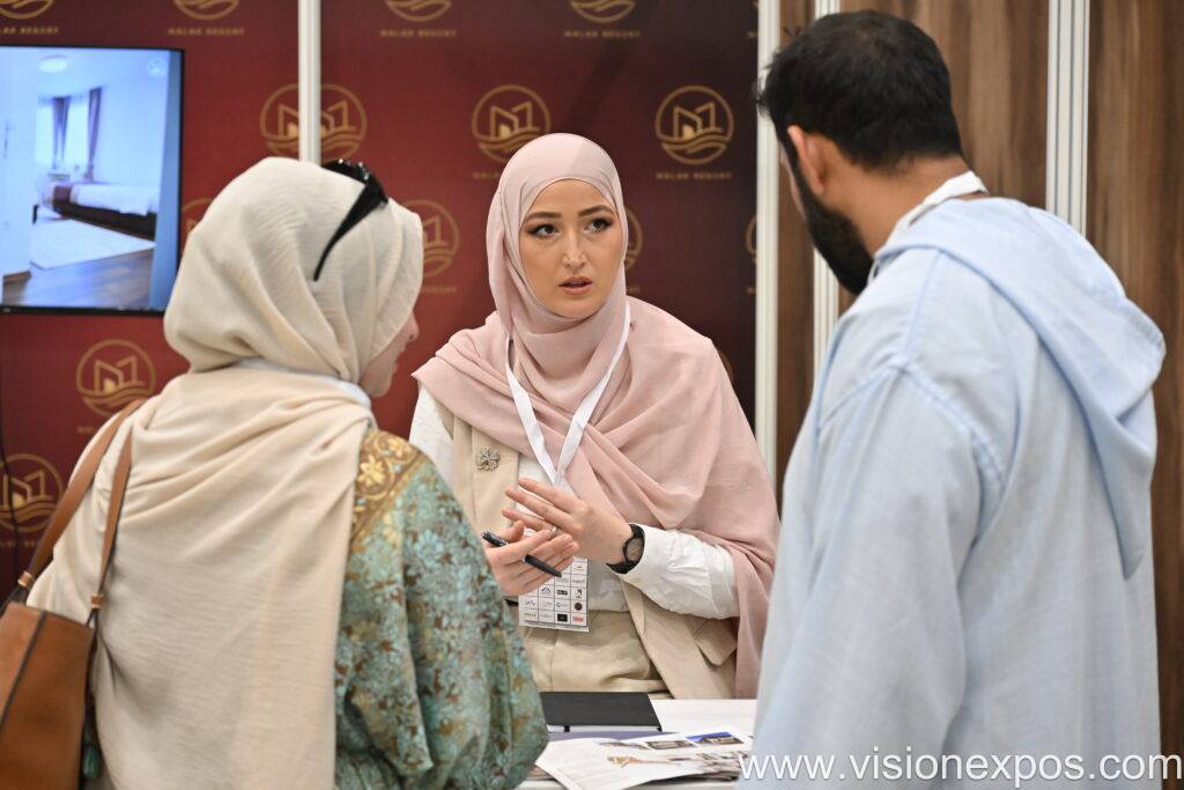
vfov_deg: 18.0
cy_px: 395
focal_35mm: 76
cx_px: 592
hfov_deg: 26.6
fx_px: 2500
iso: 1600
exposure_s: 1/160
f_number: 4
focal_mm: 76
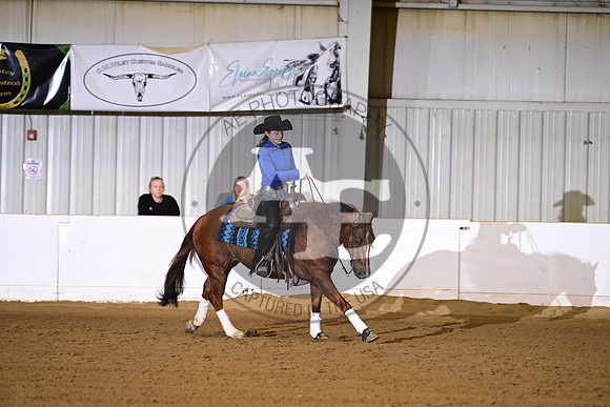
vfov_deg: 6.9
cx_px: 305
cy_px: 204
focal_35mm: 200
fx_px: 3390
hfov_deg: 10.3
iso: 2000
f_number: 4
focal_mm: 200
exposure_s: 1/200
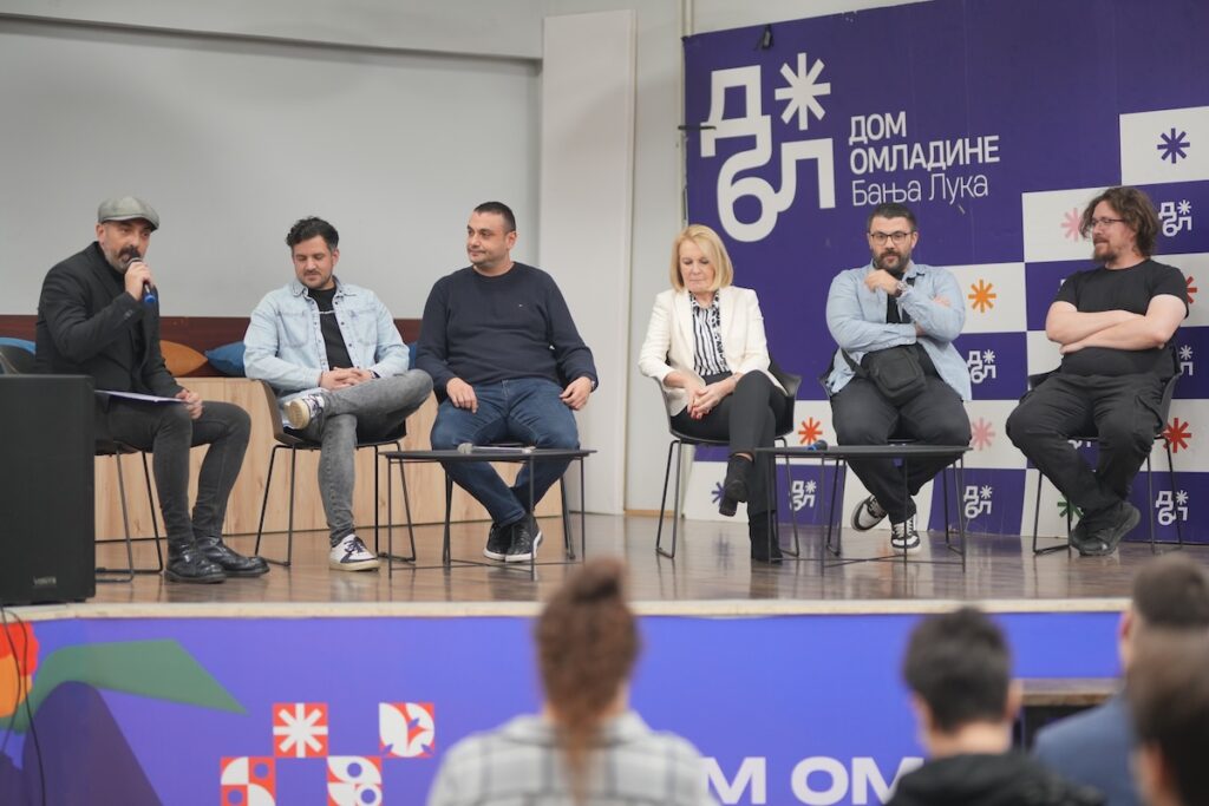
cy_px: 403
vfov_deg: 16.1
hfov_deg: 23.9
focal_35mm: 85
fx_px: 2855
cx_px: 604
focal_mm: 85
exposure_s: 1/160
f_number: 1.4
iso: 800
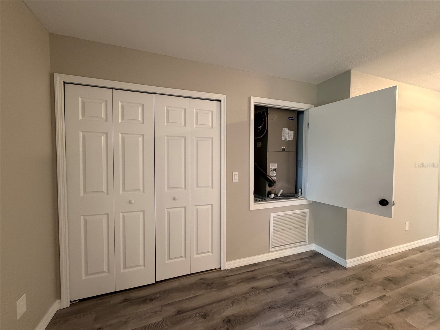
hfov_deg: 102.1
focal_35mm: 14
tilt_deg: -2.4
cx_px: 220
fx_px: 178
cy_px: 165
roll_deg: +0.1
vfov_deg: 85.7
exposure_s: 1/60
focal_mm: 2.22
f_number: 2.2
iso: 400
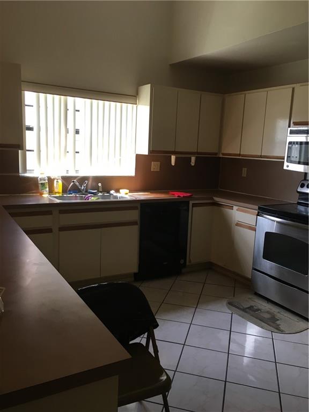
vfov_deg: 61.7
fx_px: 345
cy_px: 206
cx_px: 154
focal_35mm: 29
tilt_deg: -8.9
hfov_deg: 48.2
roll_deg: -0.9
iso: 50
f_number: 2.2
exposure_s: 1/30
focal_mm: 4.15
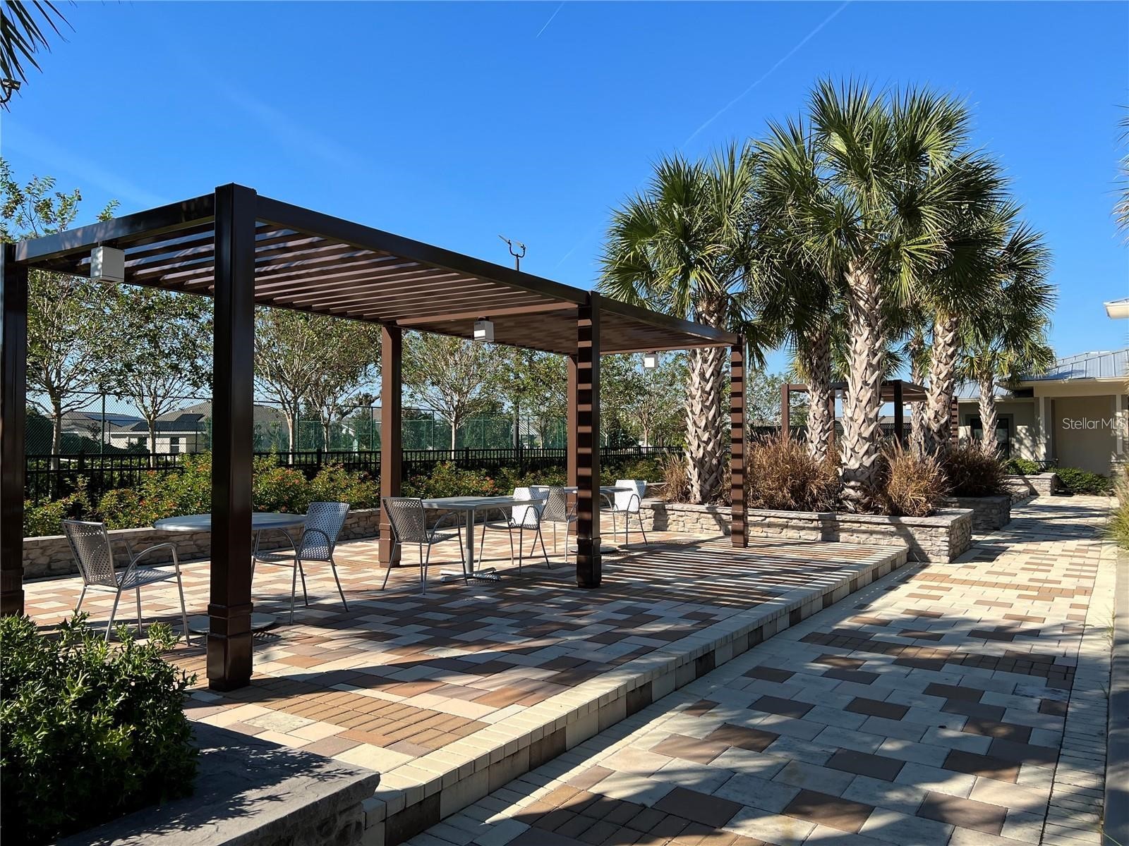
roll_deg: +1.2
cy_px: 423
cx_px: 564
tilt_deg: +1.6
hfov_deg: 67.3
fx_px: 848
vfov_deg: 53.1
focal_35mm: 26
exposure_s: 1/3077
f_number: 1.5
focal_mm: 5.7
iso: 50
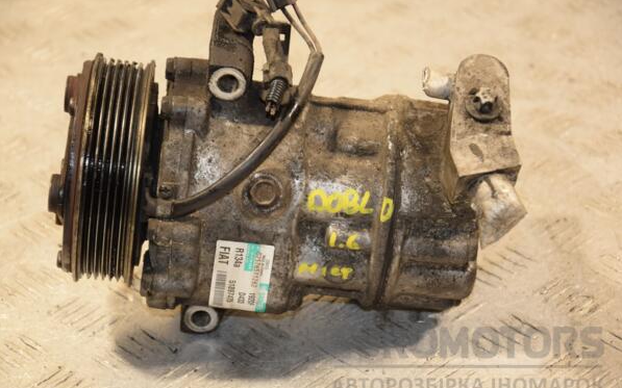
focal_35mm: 123
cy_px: 204
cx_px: 312
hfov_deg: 17.0
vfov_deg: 10.6
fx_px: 2085
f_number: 5.3
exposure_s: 1/100
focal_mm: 80
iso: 800
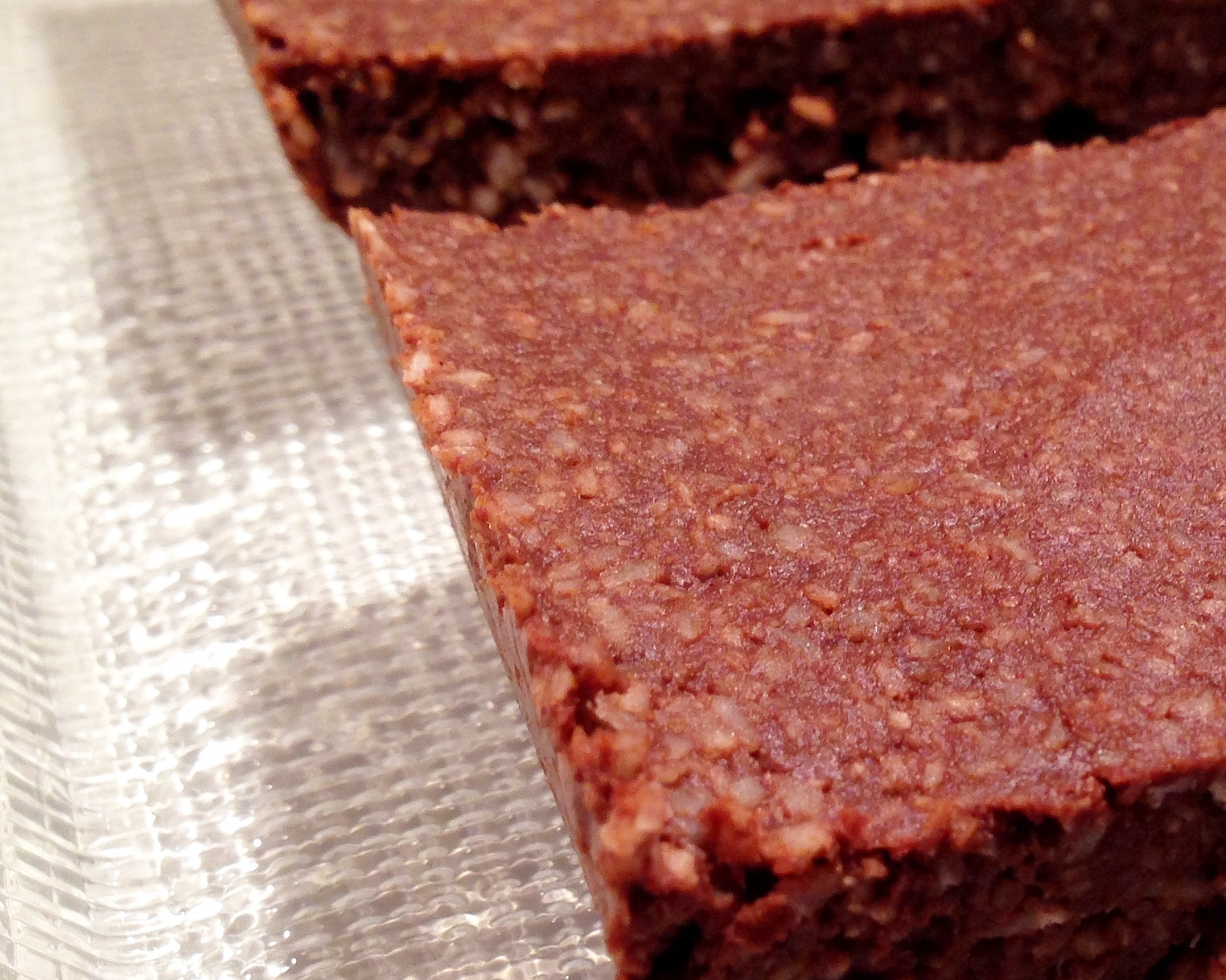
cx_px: 1091
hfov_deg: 26.6
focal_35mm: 69
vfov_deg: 22.1
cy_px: 661
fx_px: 2503
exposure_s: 1/20
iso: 80
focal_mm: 4.12
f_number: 2.4
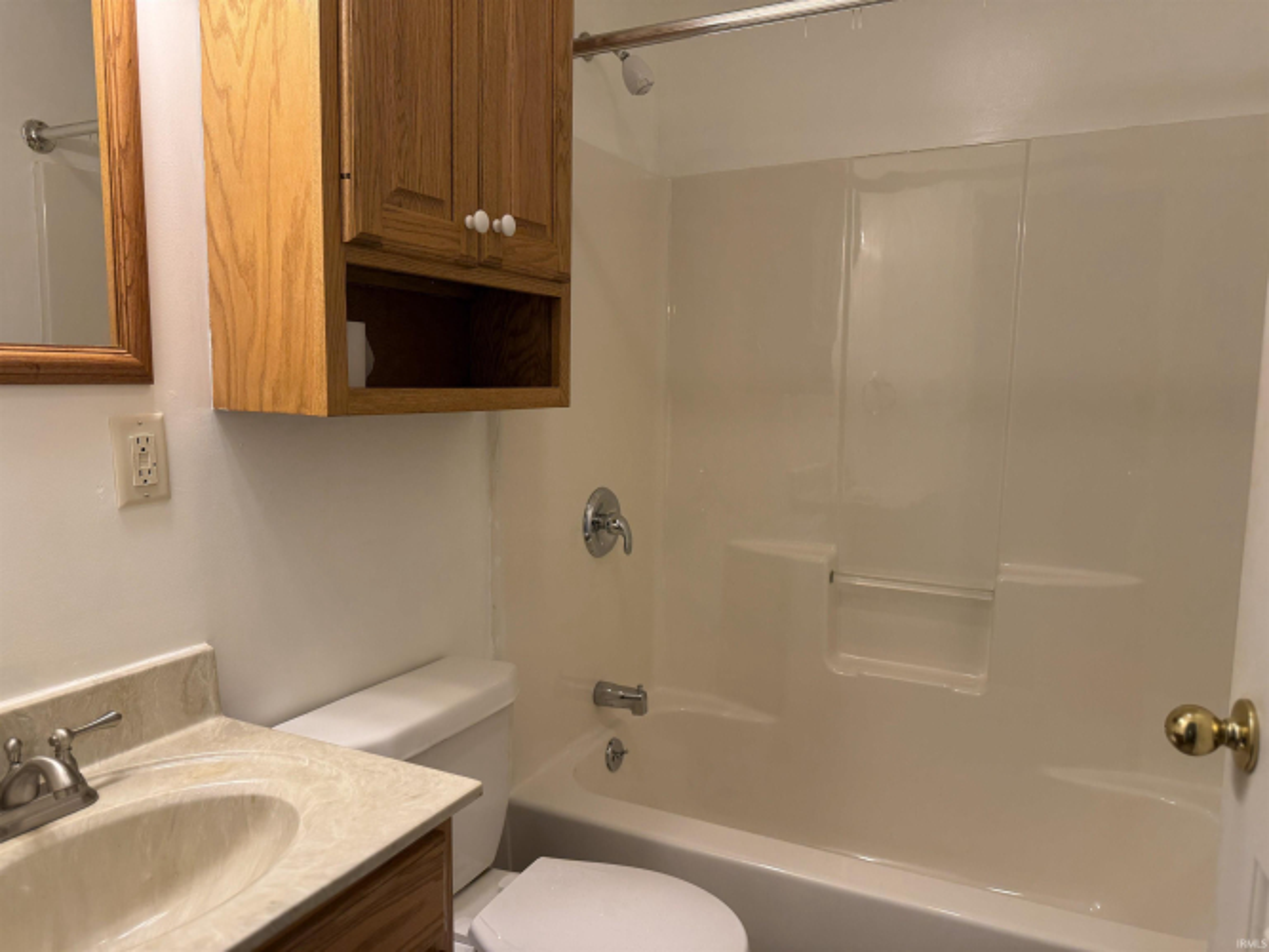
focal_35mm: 24
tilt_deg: -6.1
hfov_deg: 71.6
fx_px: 880
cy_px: 476
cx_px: 634
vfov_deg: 56.8
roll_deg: -0.7
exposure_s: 1/120
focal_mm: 6.76
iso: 100
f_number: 1.78
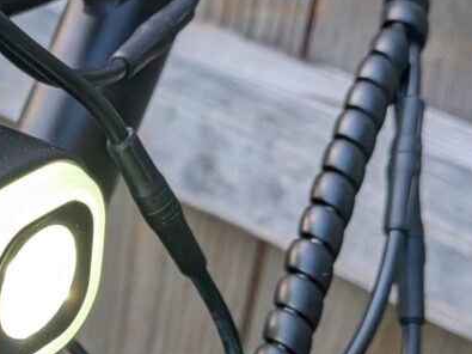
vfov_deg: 19.6
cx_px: -96
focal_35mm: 73
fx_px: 995
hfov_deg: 24.2
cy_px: 341
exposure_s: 1/260
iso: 56
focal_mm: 4.53
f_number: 1.7
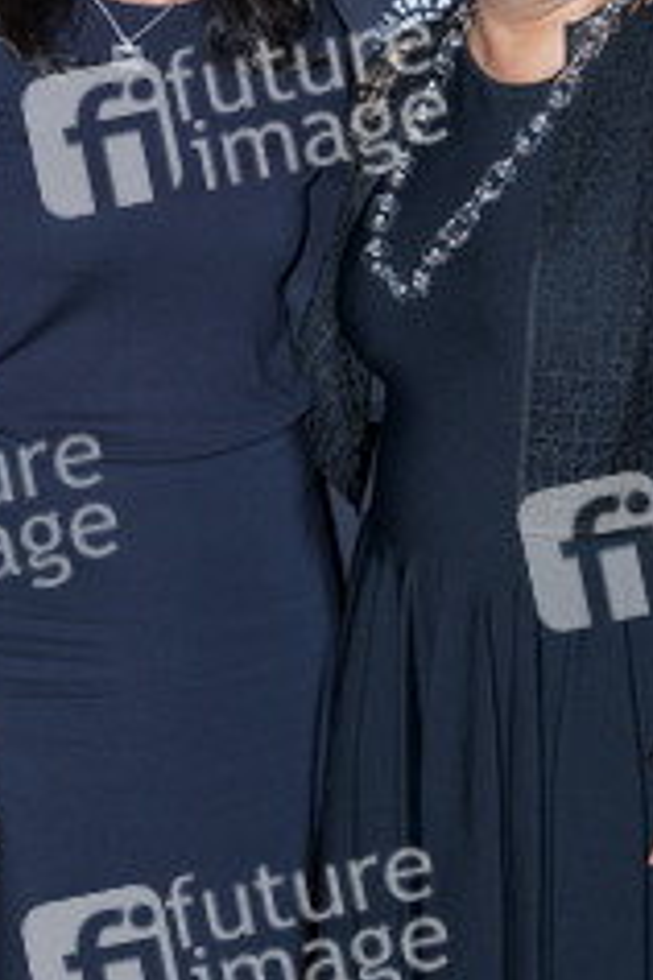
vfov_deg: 24.9
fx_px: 2204
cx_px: 357
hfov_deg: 16.9
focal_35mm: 81
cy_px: 327
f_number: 4.5
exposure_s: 1/320
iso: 400
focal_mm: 48
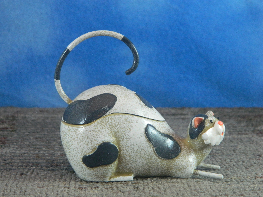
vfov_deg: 17.6
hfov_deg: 23.3
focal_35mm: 84
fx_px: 638
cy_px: 98
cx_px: 132
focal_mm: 15.1
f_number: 4.2
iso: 400
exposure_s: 1/25
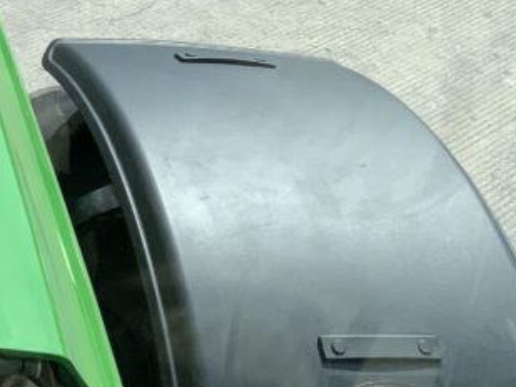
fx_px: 1432
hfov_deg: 18.1
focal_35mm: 96
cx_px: -267
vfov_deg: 15.1
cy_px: -15
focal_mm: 3
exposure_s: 1/1279
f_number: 1.8
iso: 16
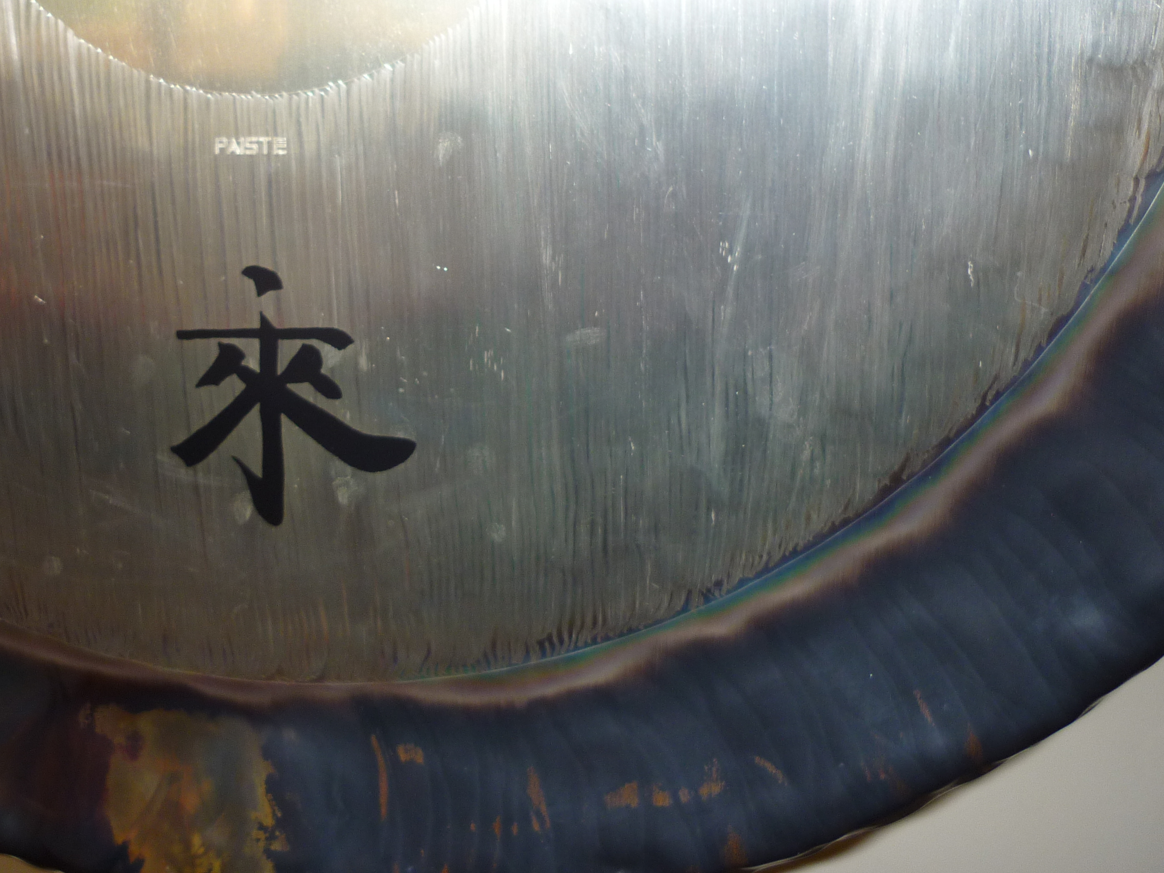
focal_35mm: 44
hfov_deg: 42.6
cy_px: 309
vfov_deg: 32.7
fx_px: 1480
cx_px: 425
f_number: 2.8
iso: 100
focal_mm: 5.5
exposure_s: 1/60
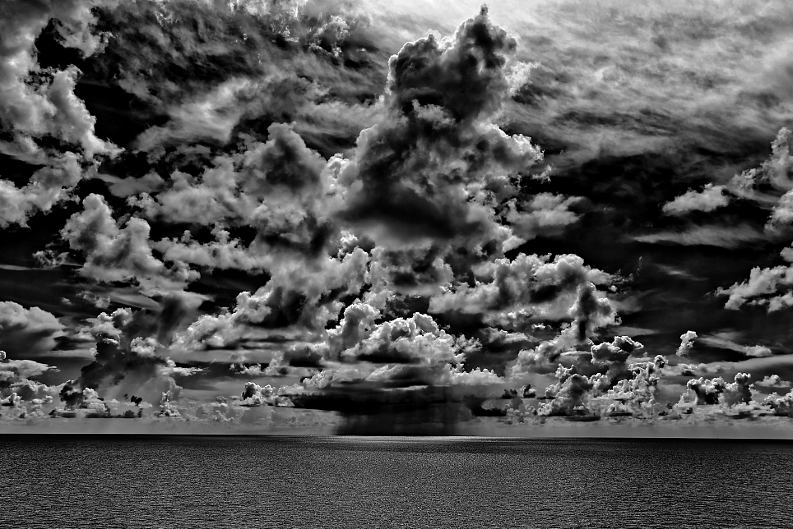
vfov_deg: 38.9
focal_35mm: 34
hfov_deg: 55.8
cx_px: 410
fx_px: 749
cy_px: 273
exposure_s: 1/500
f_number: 9
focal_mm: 32
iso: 100
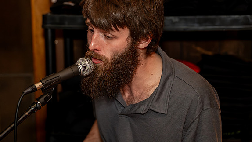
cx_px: 116
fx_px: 675
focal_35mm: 101
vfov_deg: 12.0
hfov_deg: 21.1
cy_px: 87
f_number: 2.8
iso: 10000
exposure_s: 1/400
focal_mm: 86
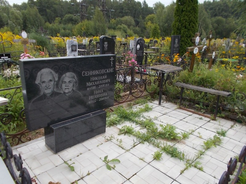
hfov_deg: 67.3
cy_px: 92
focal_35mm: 26
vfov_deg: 53.1
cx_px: 123
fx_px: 185
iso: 80
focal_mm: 4.6
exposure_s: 1/80
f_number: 8
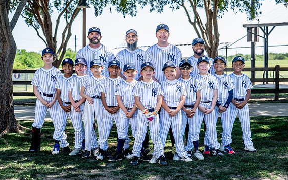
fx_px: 557
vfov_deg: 18.3
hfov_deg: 29.0
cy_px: 92
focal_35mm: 71
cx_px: 157
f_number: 2.8
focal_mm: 50
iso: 100
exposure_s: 1/400
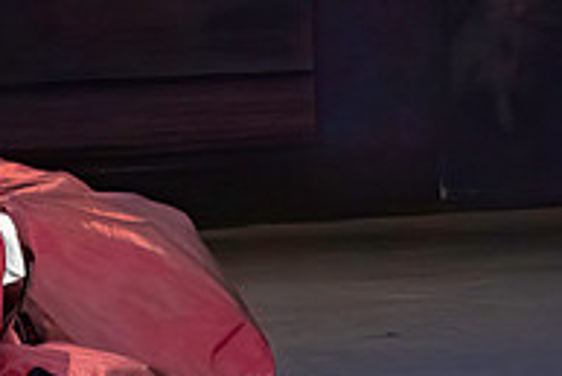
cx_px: -101
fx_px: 21918
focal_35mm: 1403
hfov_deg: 1.5
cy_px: -151
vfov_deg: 1.0
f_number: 7.1
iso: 5000
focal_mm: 297
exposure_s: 1/320
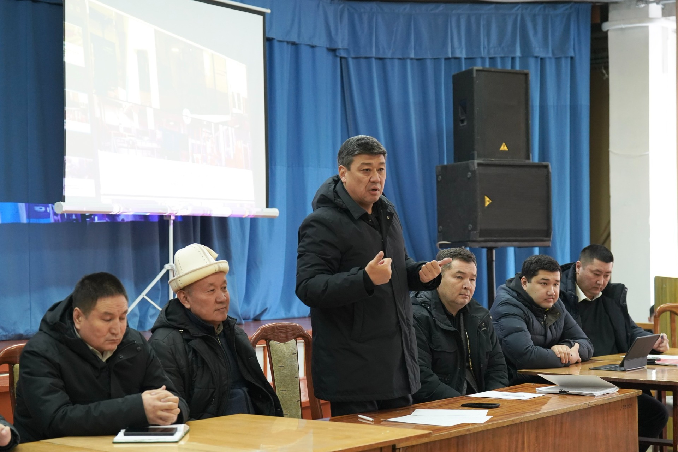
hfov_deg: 28.8
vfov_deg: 19.5
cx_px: 339
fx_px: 1318
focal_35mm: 70
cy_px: 226
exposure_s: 1/160
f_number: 4
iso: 4000
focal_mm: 70
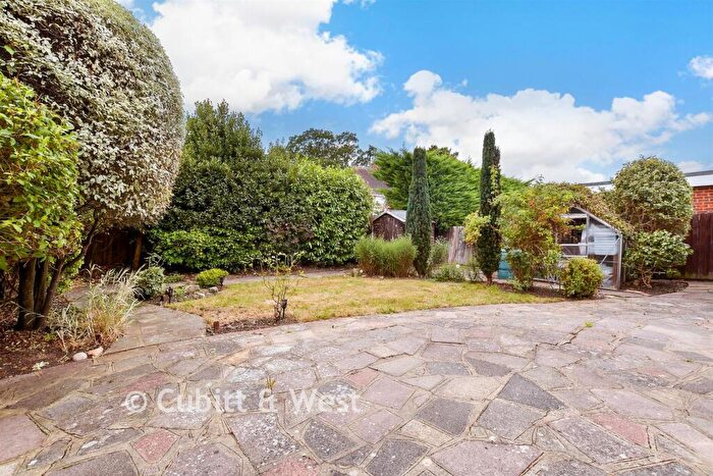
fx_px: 297
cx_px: 356
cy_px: 238
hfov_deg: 100.4
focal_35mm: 15
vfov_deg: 77.4
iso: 160
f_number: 8
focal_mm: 10
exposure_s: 1/100
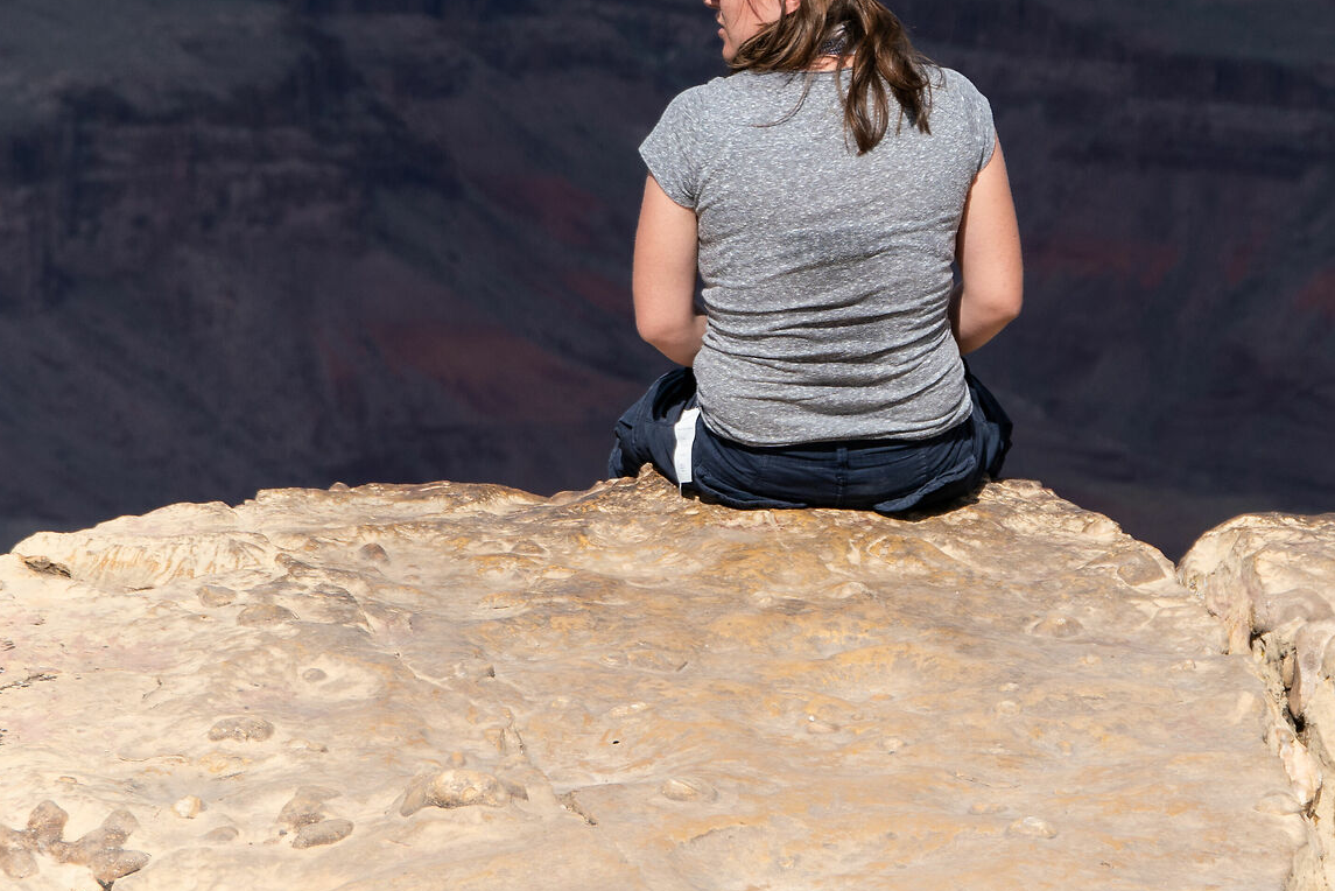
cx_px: 795
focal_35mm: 176
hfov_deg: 11.7
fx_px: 6528
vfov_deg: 7.8
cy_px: 10
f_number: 4.5
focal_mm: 56
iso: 100
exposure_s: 1/1000
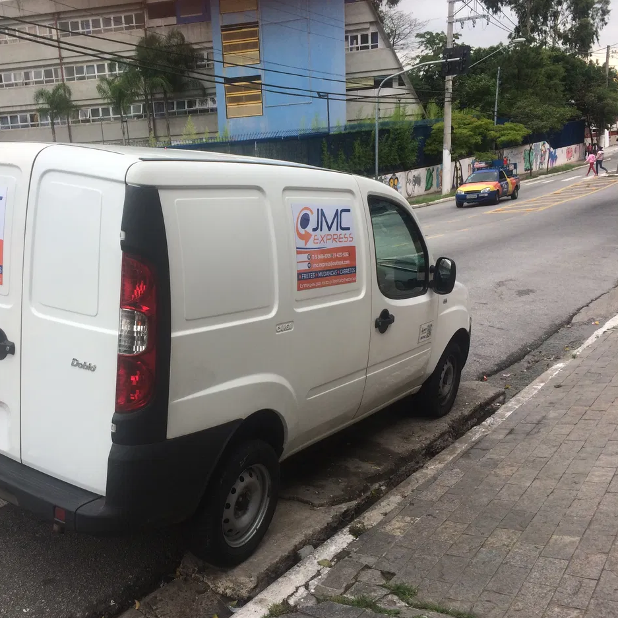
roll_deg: +3.7
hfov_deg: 46.4
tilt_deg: -15.9
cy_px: 316
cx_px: 199
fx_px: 707
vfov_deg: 47.2
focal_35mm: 35
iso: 32
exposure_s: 1/500
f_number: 2.2
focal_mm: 4.15
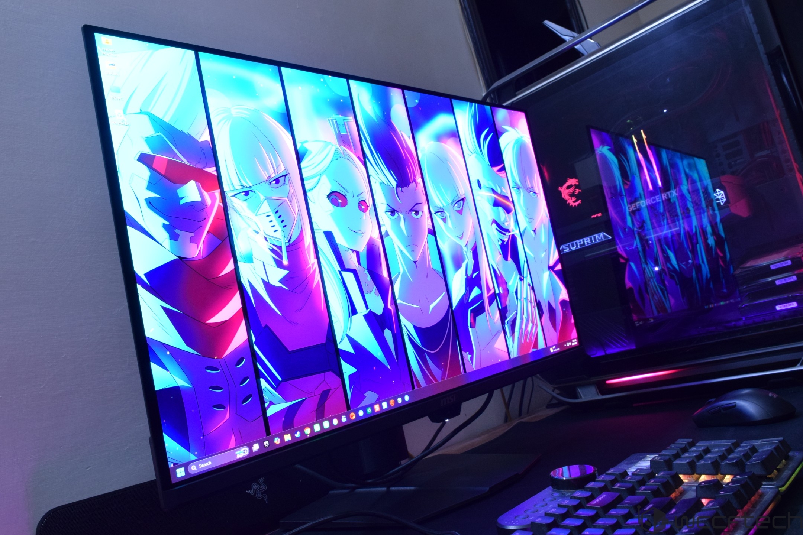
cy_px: 268
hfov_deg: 61.9
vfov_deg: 43.6
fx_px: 669
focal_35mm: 30
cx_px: 402
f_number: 11
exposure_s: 1/10
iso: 1600
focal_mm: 20
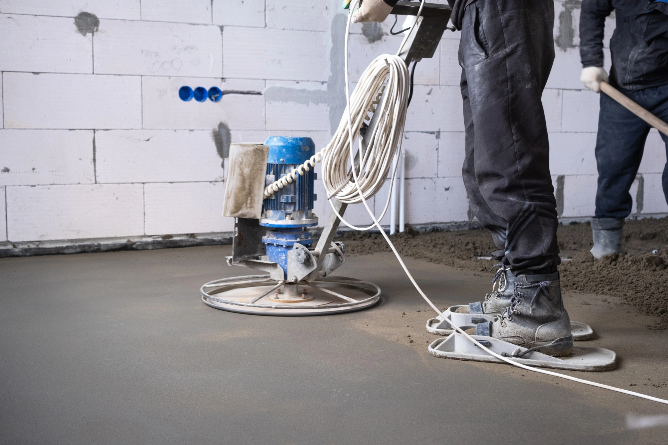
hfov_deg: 40.3
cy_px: 222
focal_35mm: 49
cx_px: 334
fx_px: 909
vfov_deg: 27.5
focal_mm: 32.5
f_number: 4
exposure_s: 1/125
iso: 500
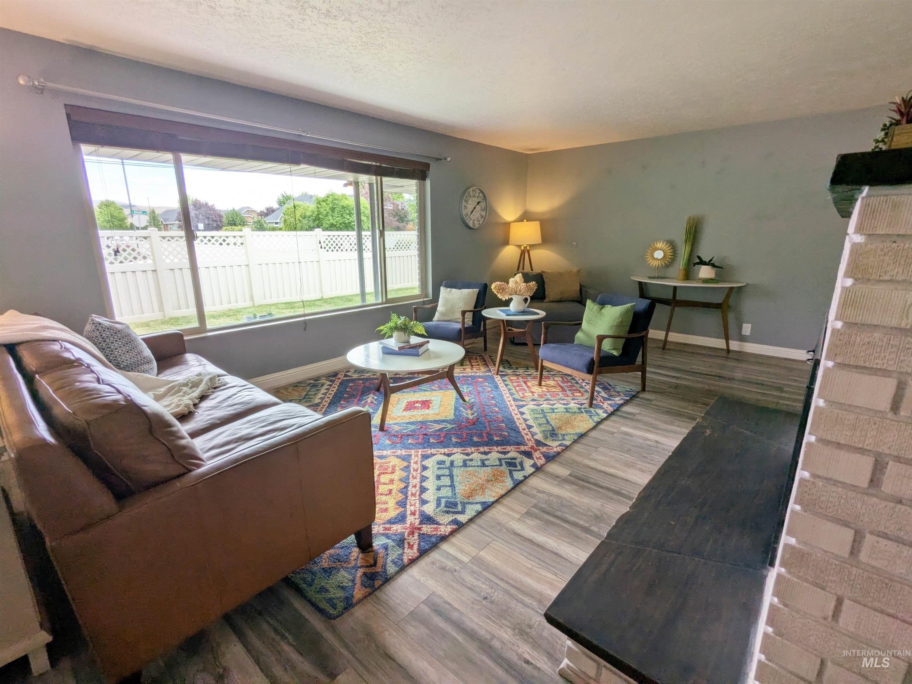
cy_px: 342
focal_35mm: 16
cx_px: 456
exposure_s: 1/171
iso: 38
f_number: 2.2
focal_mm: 2.35
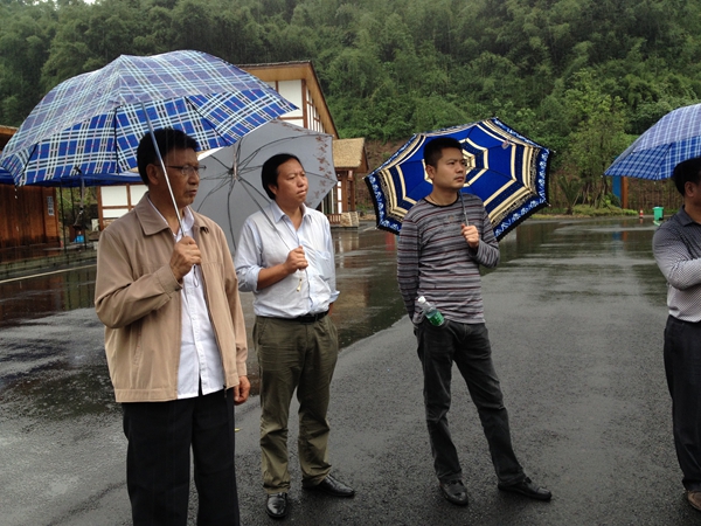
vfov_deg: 40.7
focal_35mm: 35
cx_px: 350
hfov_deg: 52.6
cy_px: 263
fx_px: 709
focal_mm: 4.28
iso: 50
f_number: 2.4
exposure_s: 1/120
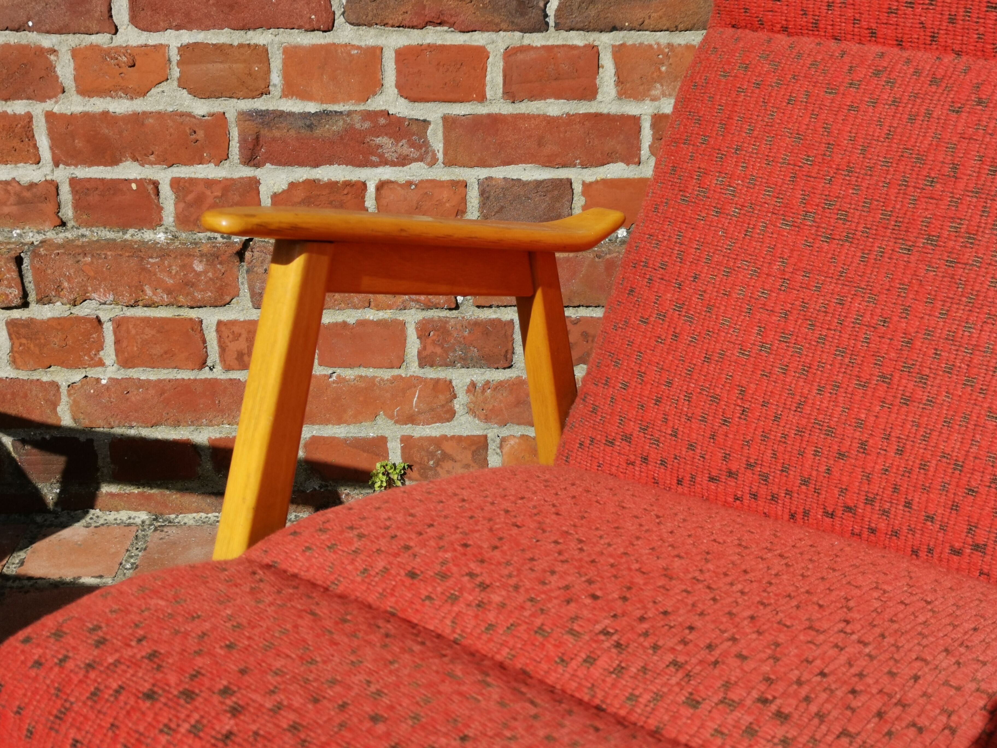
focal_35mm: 45
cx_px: 498
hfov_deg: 42.1
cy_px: 374
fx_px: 1296
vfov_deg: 32.2
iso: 50
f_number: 1.8
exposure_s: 1/2762
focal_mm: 5.58
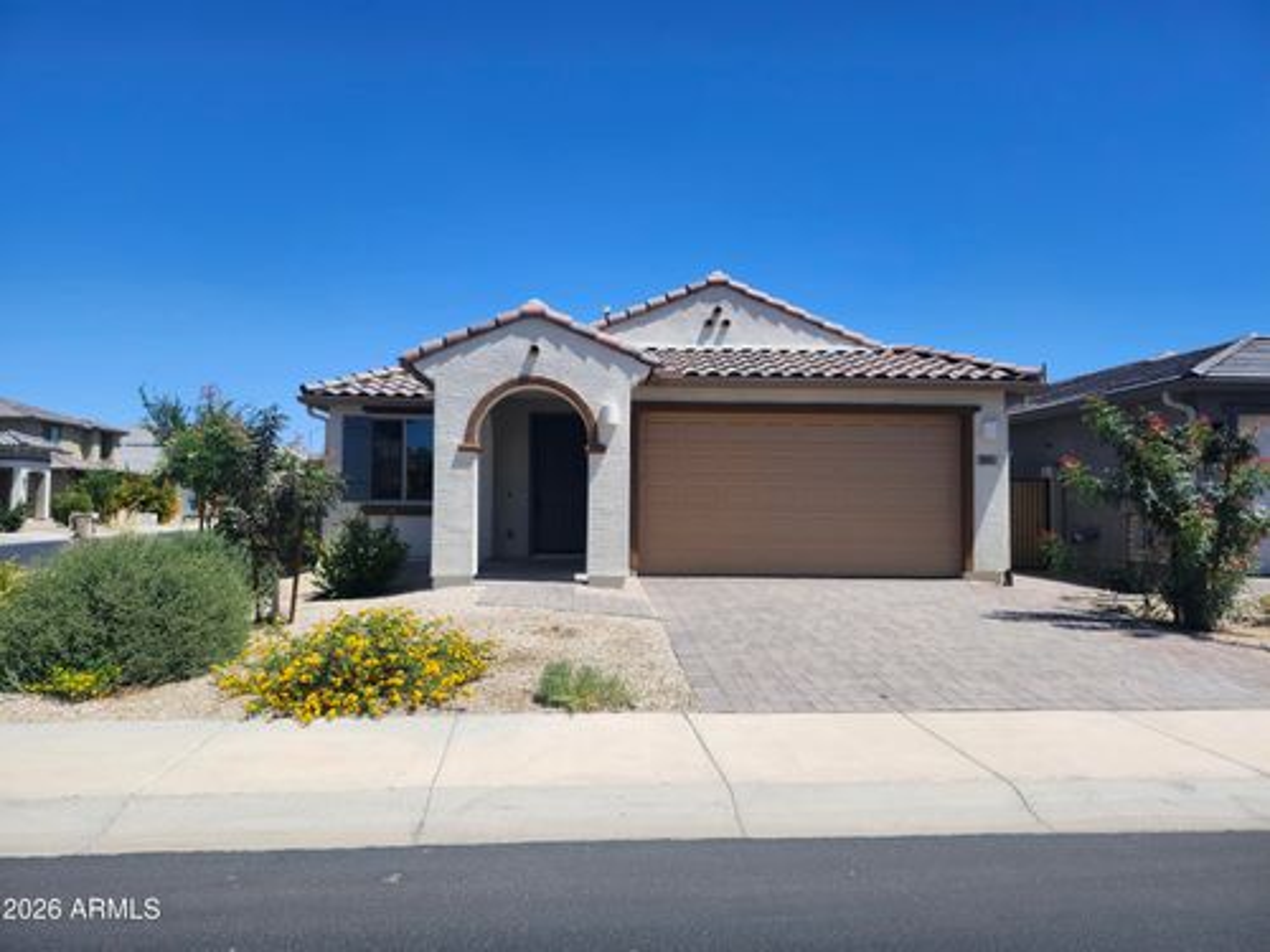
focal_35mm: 23
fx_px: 844
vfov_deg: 58.9
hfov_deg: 73.9
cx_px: 635
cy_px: 476
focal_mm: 5.54
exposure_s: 1/2071
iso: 25
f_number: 1.8
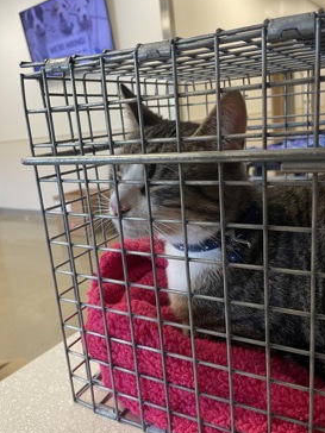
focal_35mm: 30
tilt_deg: -13.9
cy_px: 222
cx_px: 166
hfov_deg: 46.8
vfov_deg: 60.0
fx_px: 376
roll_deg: +6.7
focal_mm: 4.2
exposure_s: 1/60
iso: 125
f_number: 1.6
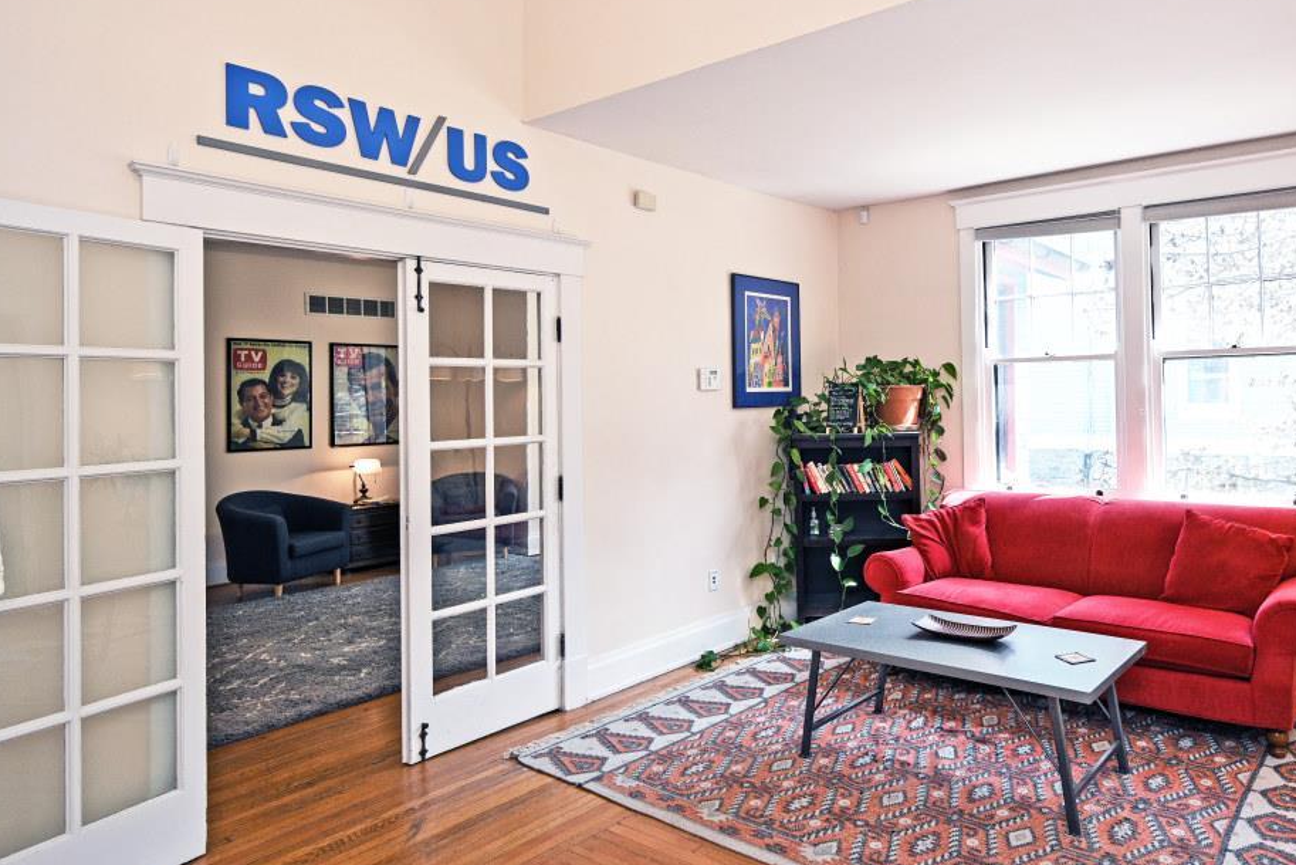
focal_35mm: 23
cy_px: 393
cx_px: 846
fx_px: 828
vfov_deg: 55.0
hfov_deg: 74.1
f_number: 4
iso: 200
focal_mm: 14
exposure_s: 1/60
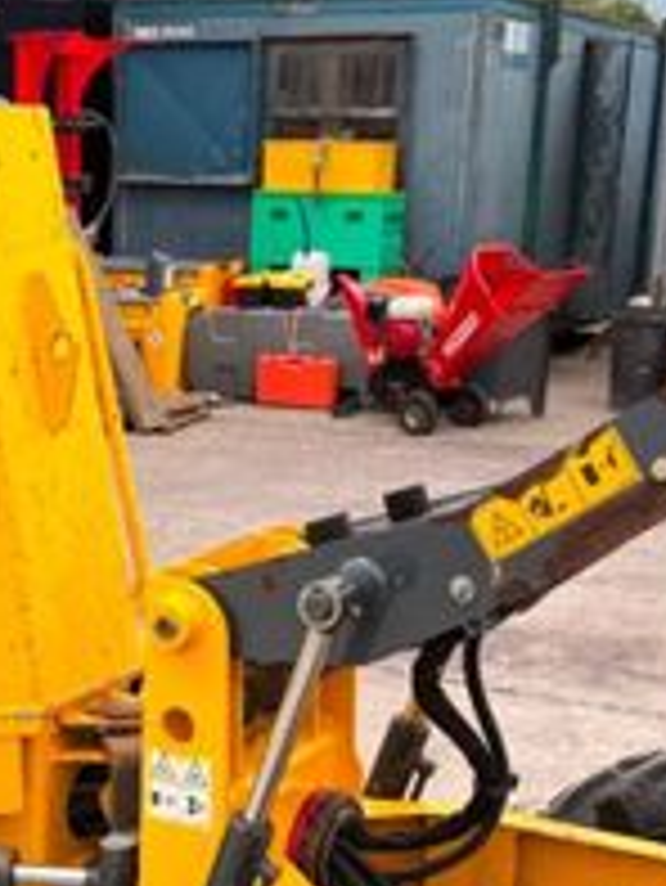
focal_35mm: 73
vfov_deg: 26.2
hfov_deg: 20.0
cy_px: 706
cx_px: 135
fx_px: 1871
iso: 80
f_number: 1.78
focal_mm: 6.76
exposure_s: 1/1493
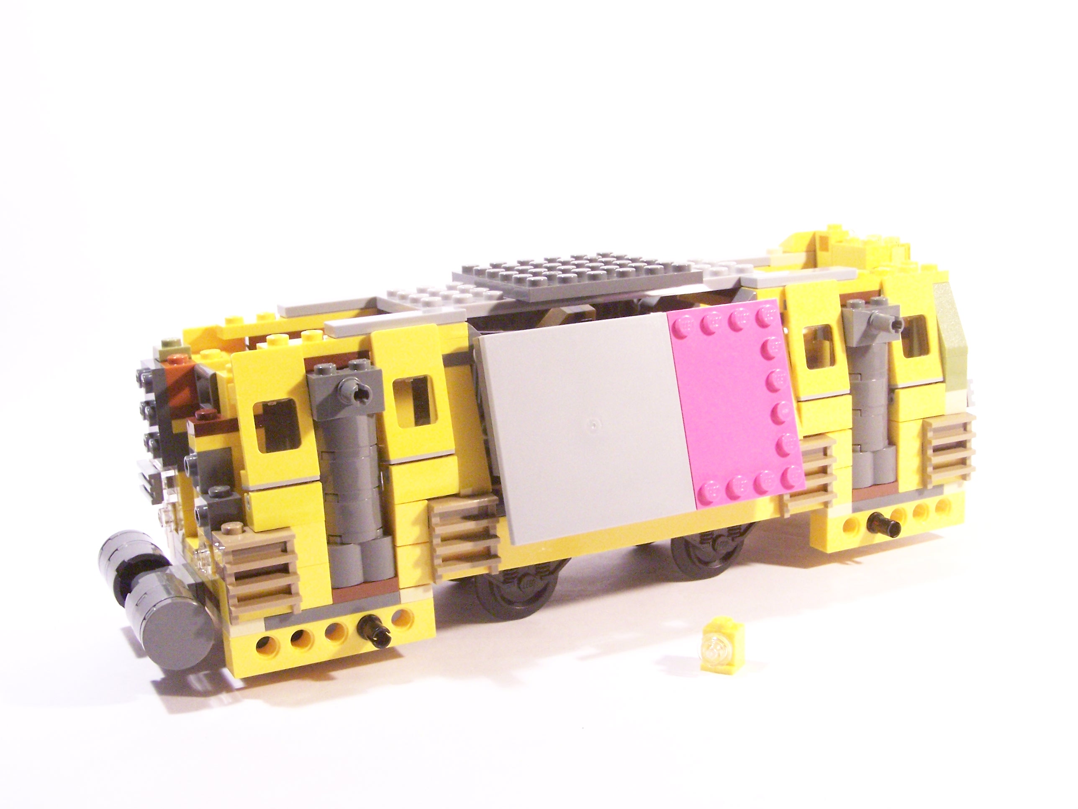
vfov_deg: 33.6
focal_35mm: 43
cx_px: 539
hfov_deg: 43.9
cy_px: 404
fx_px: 1339
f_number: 3.2
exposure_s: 1/30
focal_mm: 7.1
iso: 400
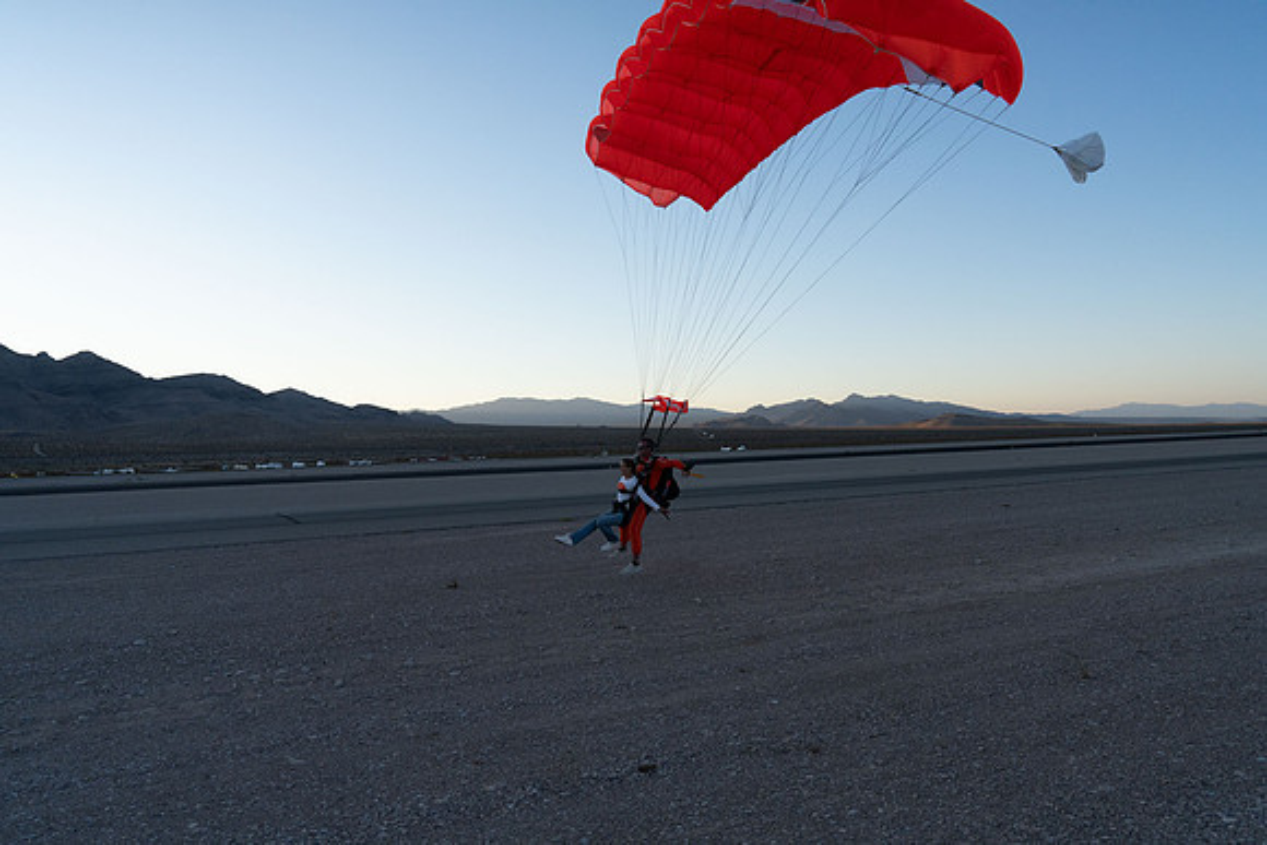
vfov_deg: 53.2
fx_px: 845
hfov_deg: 73.7
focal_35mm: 24
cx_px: 634
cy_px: 422
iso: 1250
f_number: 6.3
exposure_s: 1/2000
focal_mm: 24
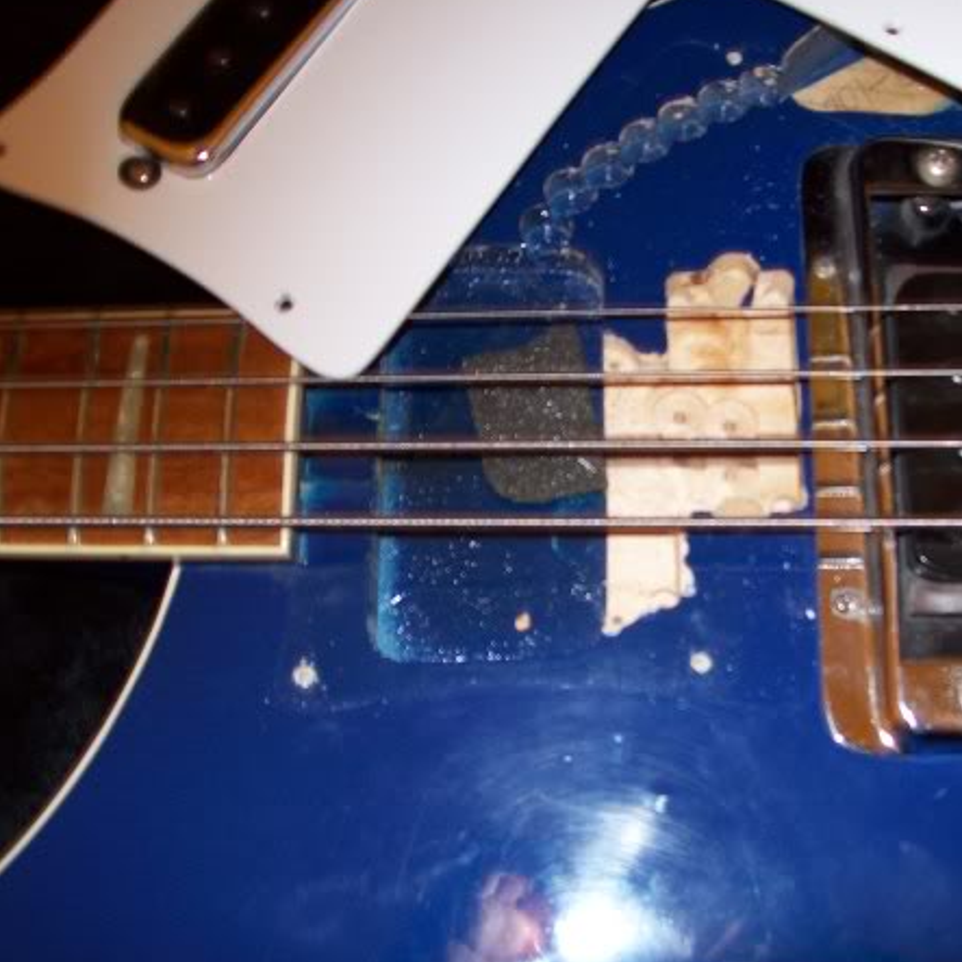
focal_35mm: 46
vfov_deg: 36.8
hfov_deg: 36.3
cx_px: 656
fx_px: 1446
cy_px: 493
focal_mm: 6
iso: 80
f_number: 2.7
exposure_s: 1/2
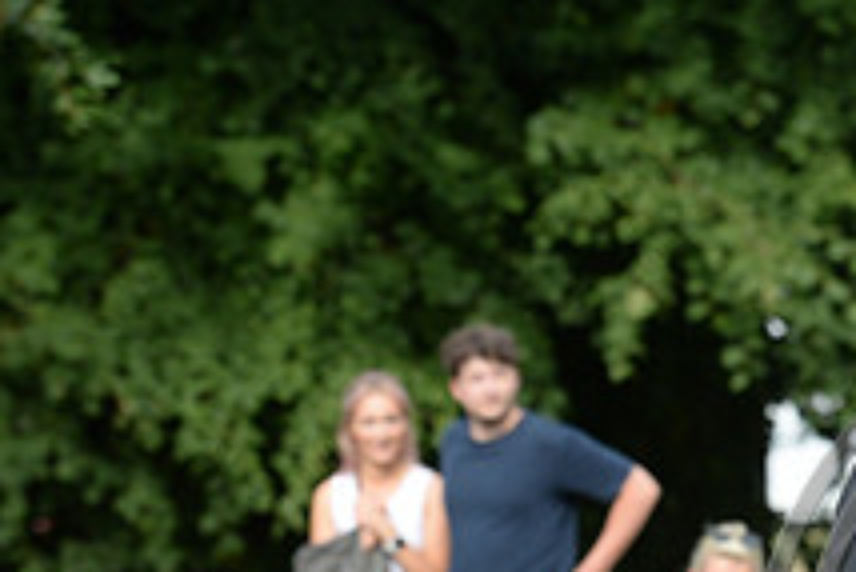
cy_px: 636
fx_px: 15442
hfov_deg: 3.2
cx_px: 1120
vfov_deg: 2.1
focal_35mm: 649
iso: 1250
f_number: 8
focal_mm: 240
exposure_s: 1/1000
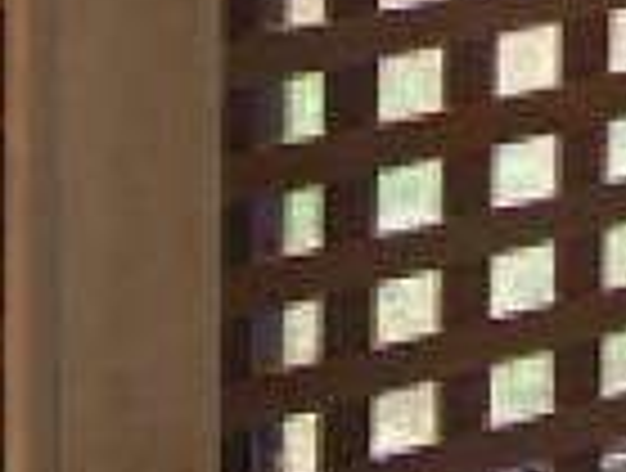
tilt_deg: -1.6
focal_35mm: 213
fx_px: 3862
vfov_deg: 6.2
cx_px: 2247
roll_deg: -1.0
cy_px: -1149
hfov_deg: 7.4
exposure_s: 1/60
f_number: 2.2
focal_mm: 4.15
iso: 50
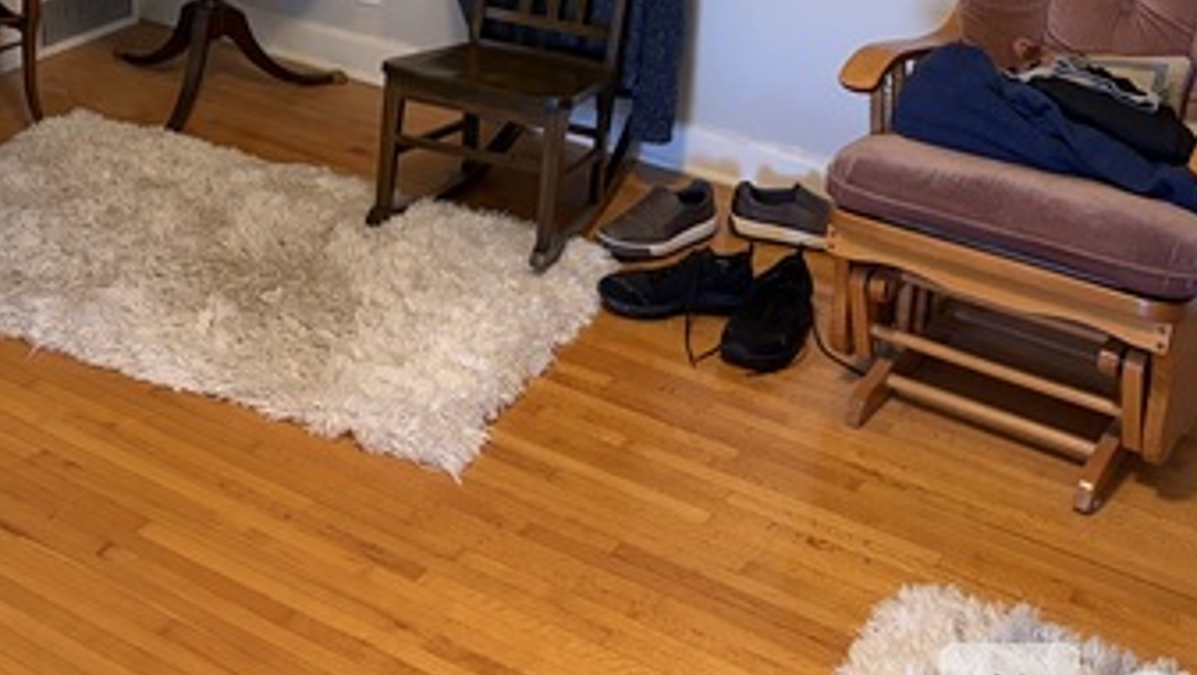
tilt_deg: -16.5
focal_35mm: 56
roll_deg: -1.6
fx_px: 1778
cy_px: -103
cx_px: 329
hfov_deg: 36.5
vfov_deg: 20.3
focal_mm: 5.96
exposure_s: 1/60
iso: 320
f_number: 1.6
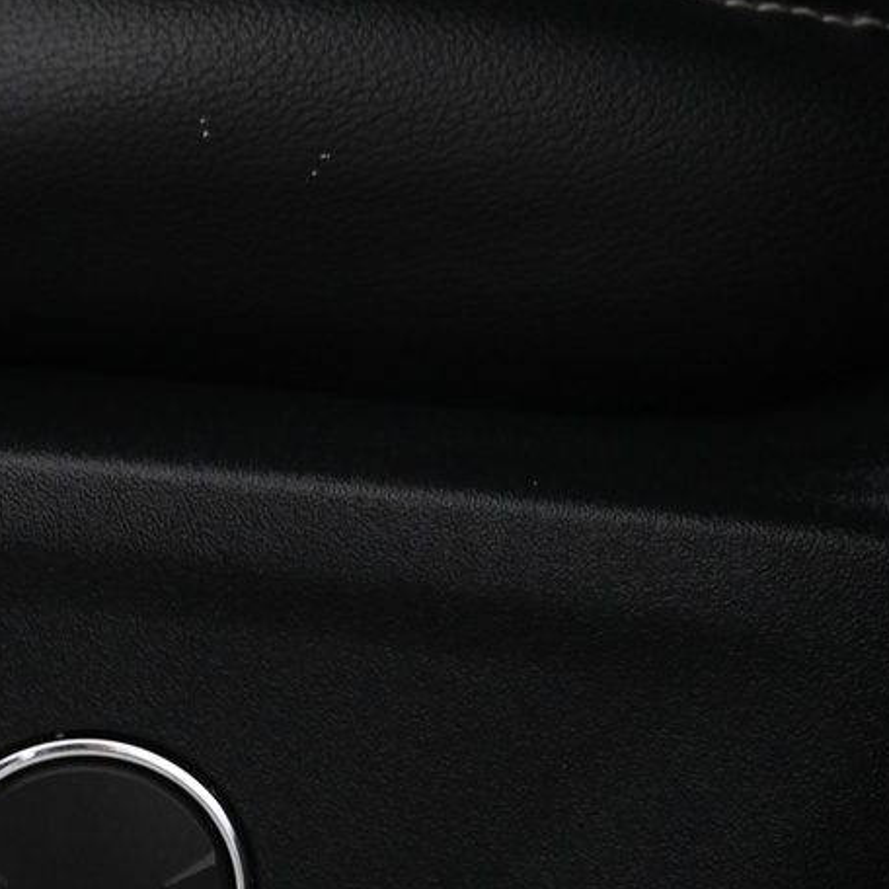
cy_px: 544
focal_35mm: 133
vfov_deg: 13.1
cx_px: -279
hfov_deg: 12.7
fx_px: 3864
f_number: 4
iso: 2000
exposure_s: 1/30
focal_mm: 44
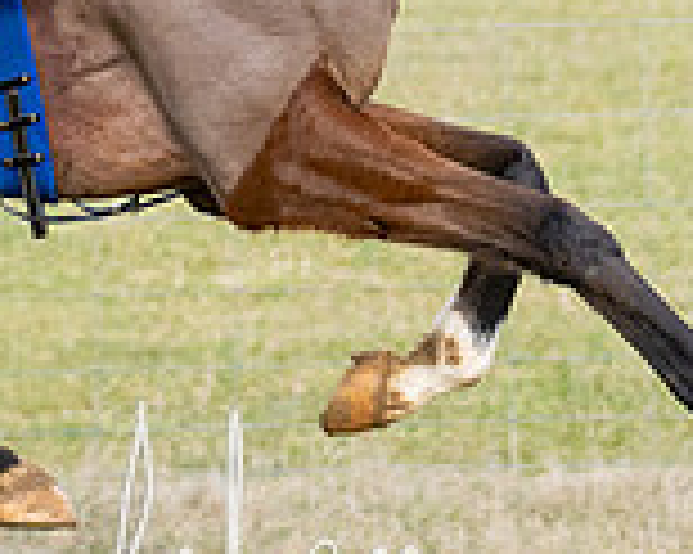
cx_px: 108
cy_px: 58
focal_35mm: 814
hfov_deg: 2.4
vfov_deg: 1.9
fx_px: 16685
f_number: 5
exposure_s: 1/800
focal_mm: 103
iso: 400
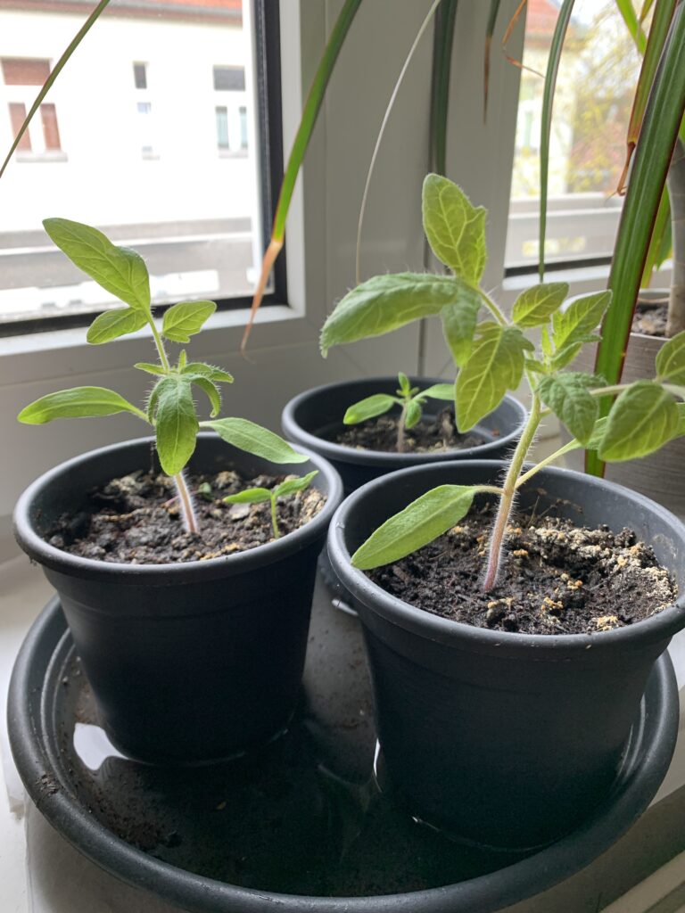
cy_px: 456
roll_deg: -0.7
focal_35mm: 26
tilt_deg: -23.2
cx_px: 342
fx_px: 686
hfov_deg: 53.1
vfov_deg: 67.3
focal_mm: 4.25
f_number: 1.8
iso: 100
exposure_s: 1/101
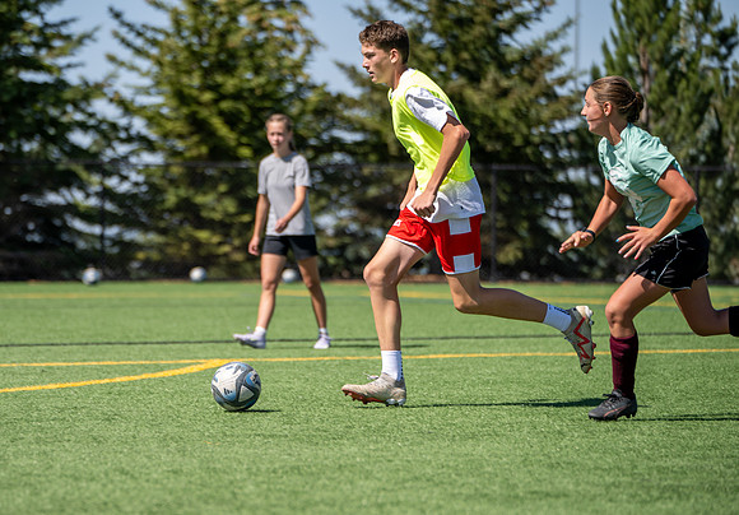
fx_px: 3111
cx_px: 291
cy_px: 298
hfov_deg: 13.5
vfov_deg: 9.5
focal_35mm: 149
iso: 40
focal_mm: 125
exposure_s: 1/800
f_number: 2.8
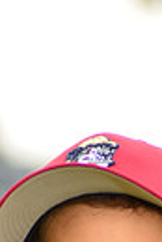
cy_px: 432
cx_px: 122
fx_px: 5547
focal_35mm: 824
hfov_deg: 1.7
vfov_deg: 2.5
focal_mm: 185
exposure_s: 1/250
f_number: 5.6
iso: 160
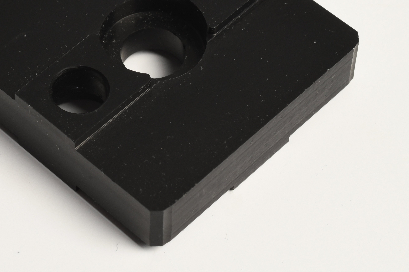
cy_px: 34
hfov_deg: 16.1
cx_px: 138
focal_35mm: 127
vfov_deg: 10.7
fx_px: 1443
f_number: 18
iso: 400
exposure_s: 1/80
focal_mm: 60
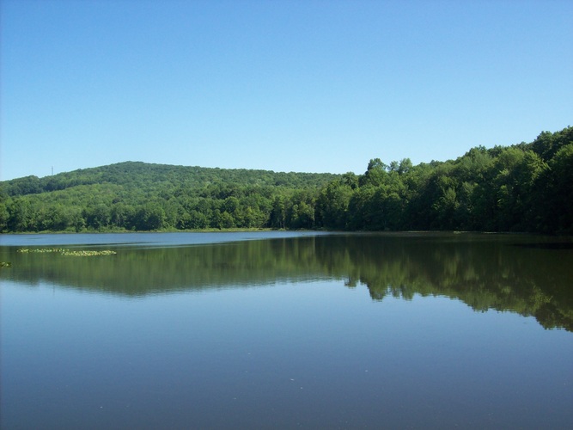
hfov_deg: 51.4
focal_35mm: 36
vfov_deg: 39.6
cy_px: 215
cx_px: 286
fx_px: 596
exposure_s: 1/349
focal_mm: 6
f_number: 4.8
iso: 80
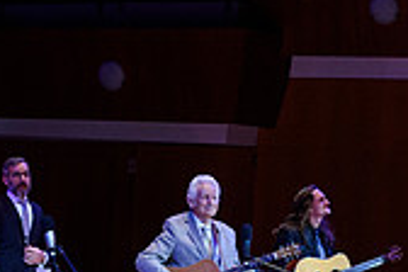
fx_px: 2063
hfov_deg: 11.3
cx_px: 94
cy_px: 244
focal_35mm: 182
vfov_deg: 7.5
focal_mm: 48
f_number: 5
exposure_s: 1/800
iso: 2500
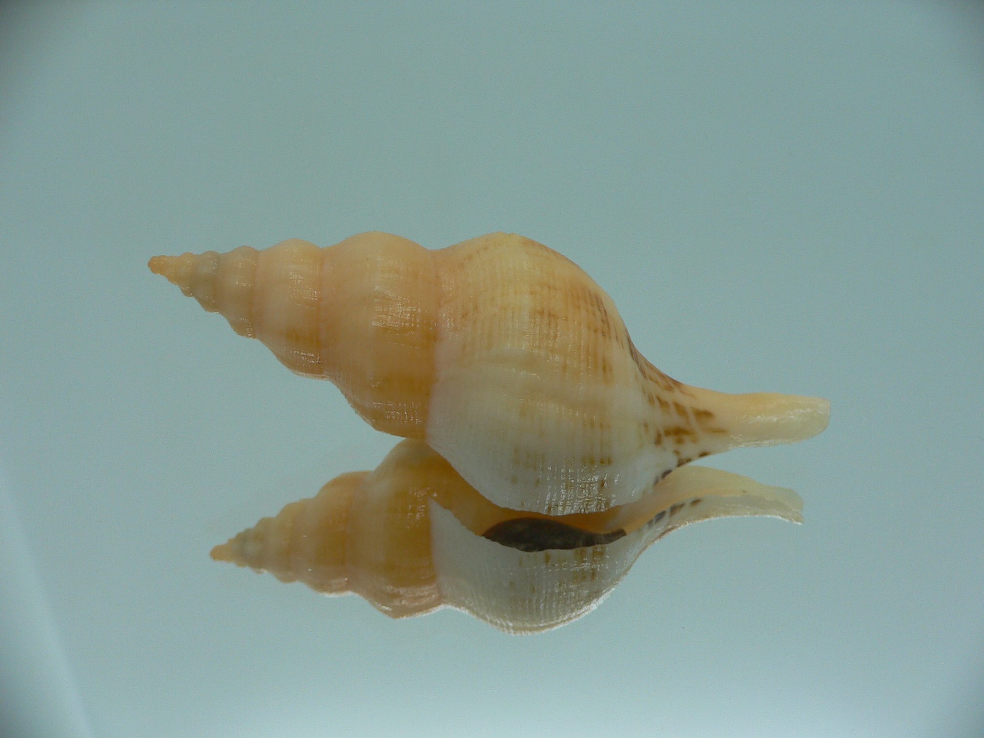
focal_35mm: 35
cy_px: 369
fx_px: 995
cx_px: 492
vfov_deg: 40.7
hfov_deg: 52.6
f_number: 2.8
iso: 80
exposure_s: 1/60
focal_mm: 4.6
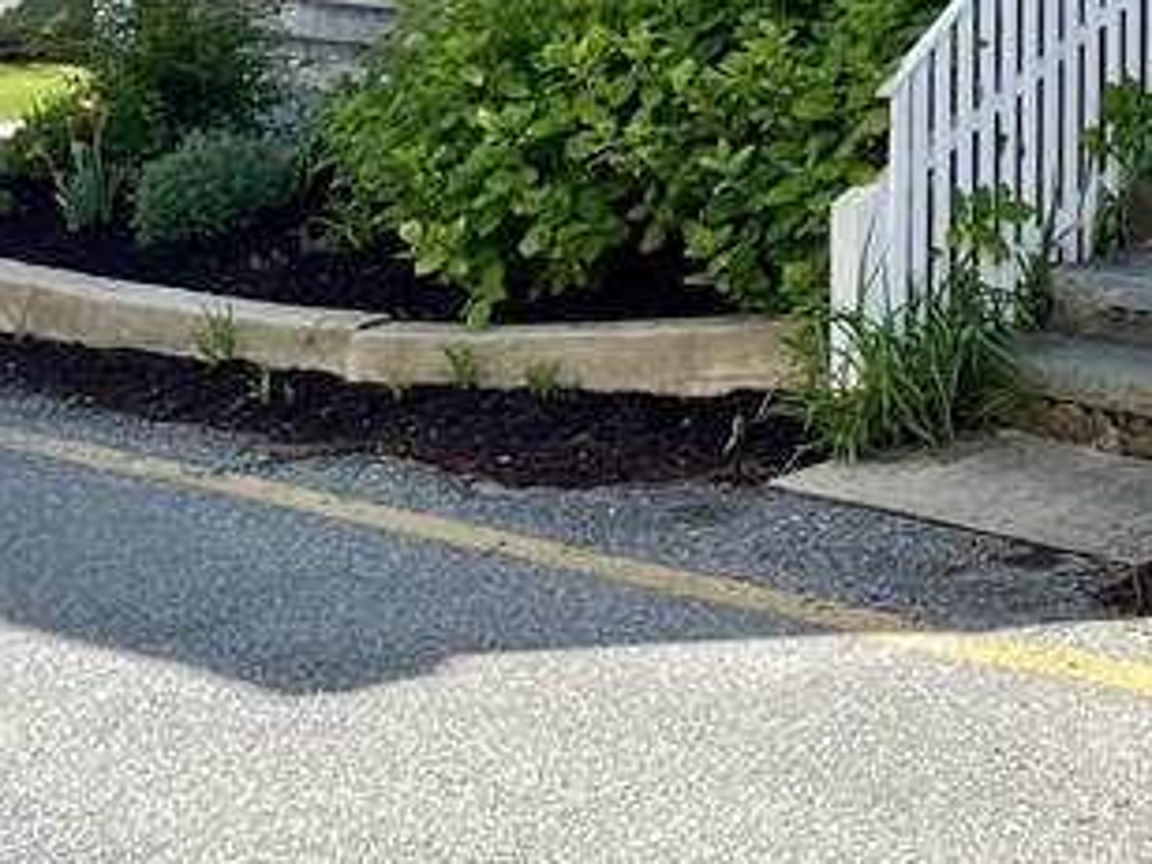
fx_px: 2762
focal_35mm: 83
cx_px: 1552
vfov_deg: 16.0
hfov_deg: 21.1
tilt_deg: +2.7
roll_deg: -0.1
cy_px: -509
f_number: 1.6
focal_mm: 5.1
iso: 32
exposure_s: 1/1553
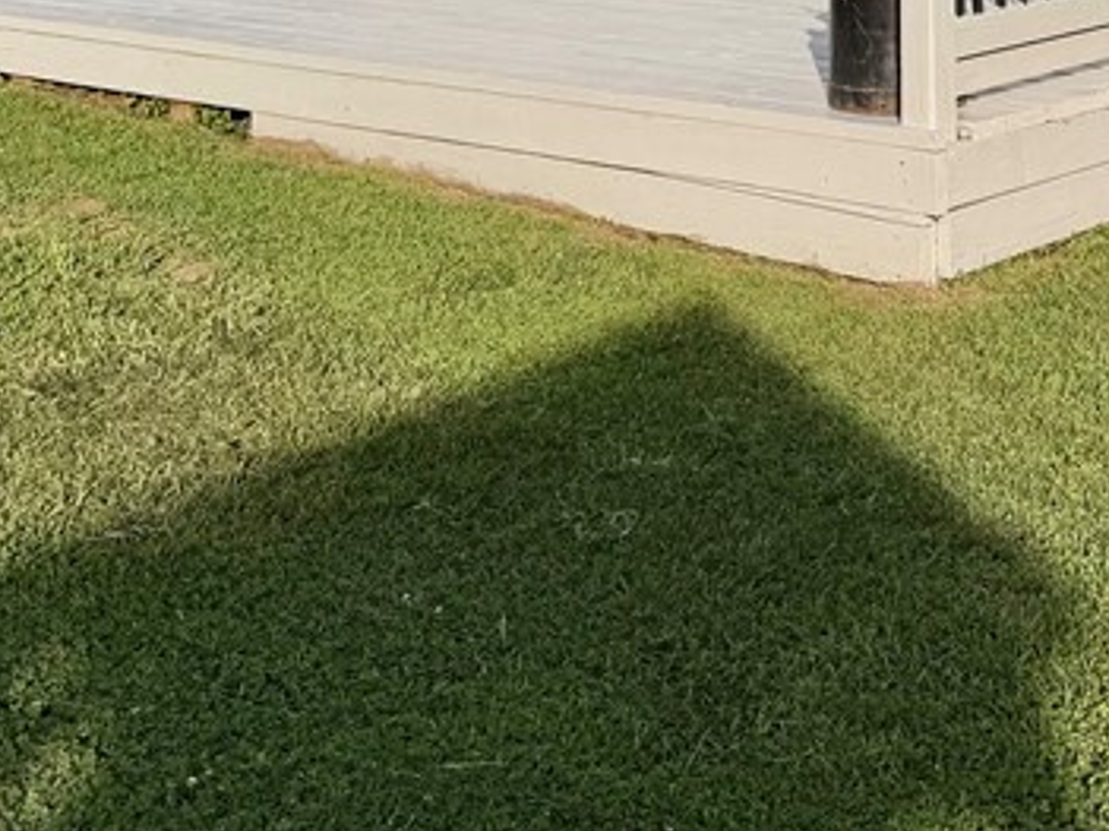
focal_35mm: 70
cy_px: -370
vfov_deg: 18.8
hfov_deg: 26.7
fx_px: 2242
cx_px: 1039
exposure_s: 1/5714
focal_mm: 6.76
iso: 80
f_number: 1.78
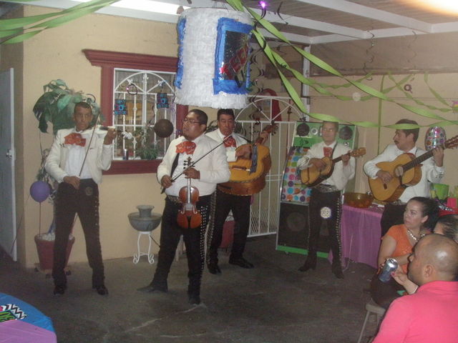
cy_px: 172
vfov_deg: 37.7
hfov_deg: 49.0
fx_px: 503
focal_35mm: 38
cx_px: 229
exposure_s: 1/30
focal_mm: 6.7
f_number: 3.5
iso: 500
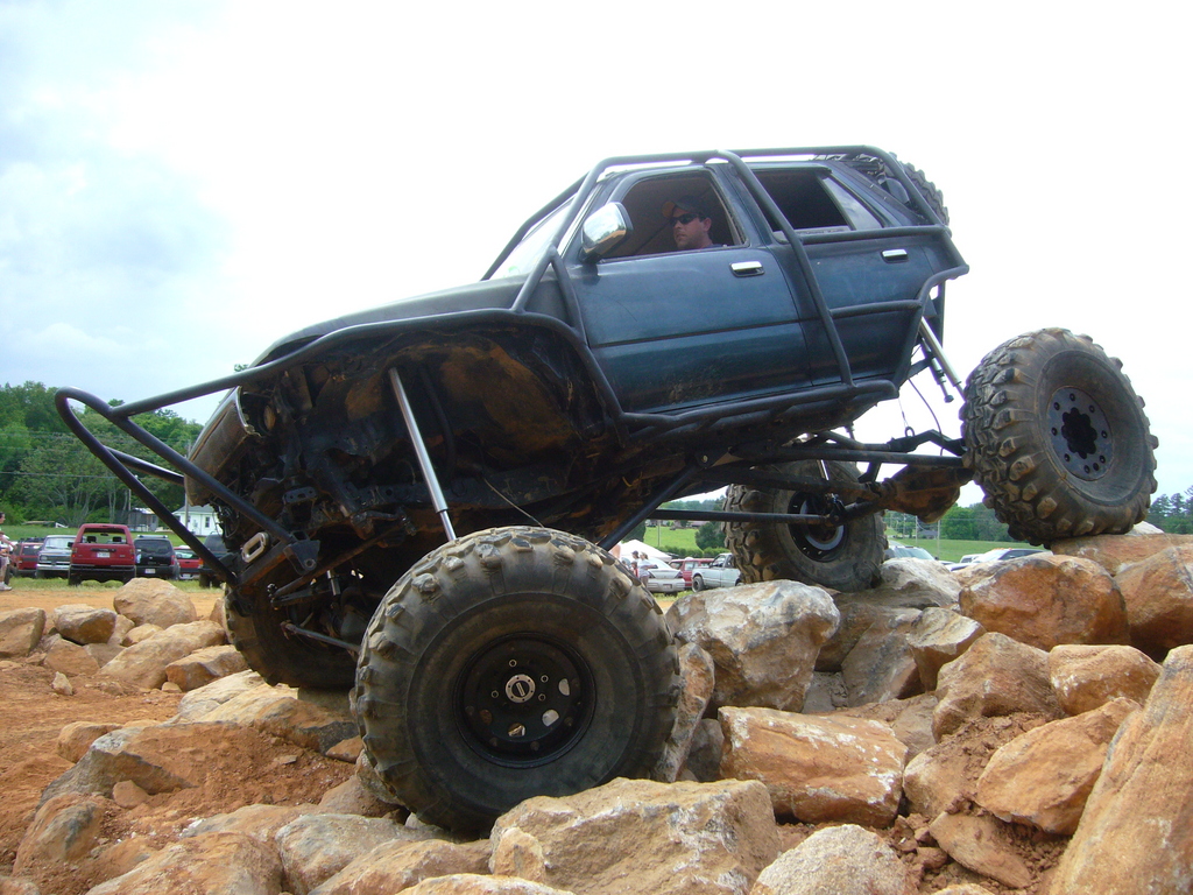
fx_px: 1206
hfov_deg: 52.6
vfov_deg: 40.7
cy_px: 448
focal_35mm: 35
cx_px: 596
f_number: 2.8
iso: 100
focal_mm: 5.8
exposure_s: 1/400
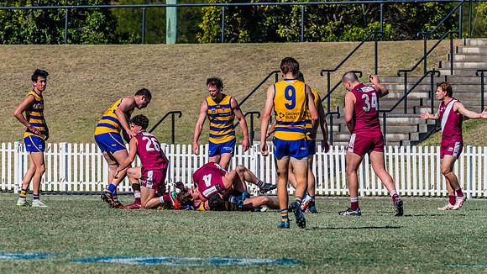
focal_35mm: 494
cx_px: 218
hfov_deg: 4.4
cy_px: 134
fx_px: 6377
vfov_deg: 2.5
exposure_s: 1/1600
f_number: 14
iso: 800
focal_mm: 420
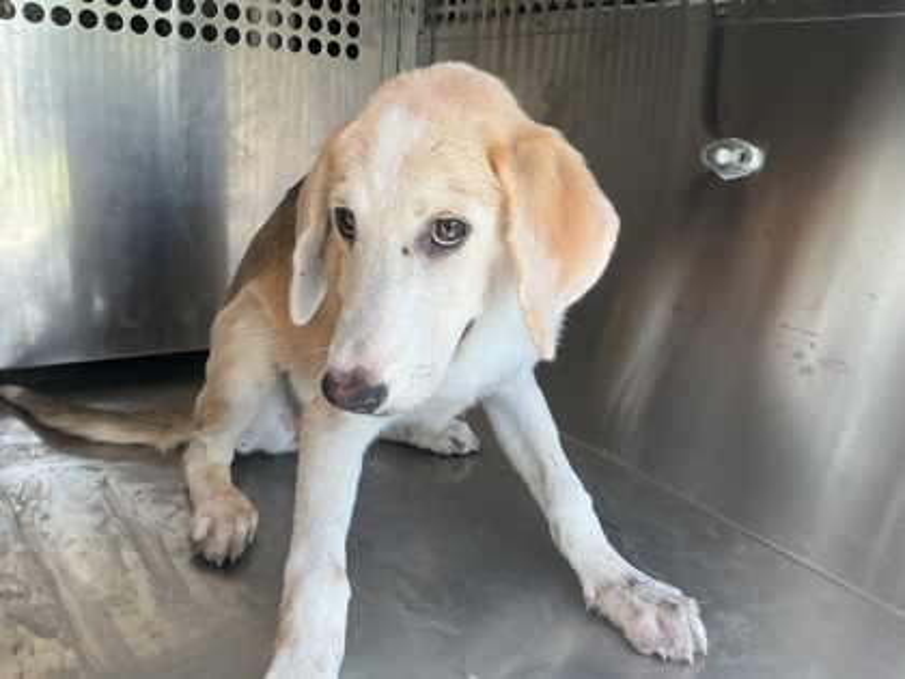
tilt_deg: -16.5
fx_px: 758
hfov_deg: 61.7
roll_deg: -5.6
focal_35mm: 29
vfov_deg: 48.2
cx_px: 452
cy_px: 340
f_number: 1.8
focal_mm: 3
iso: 40
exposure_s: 1/100
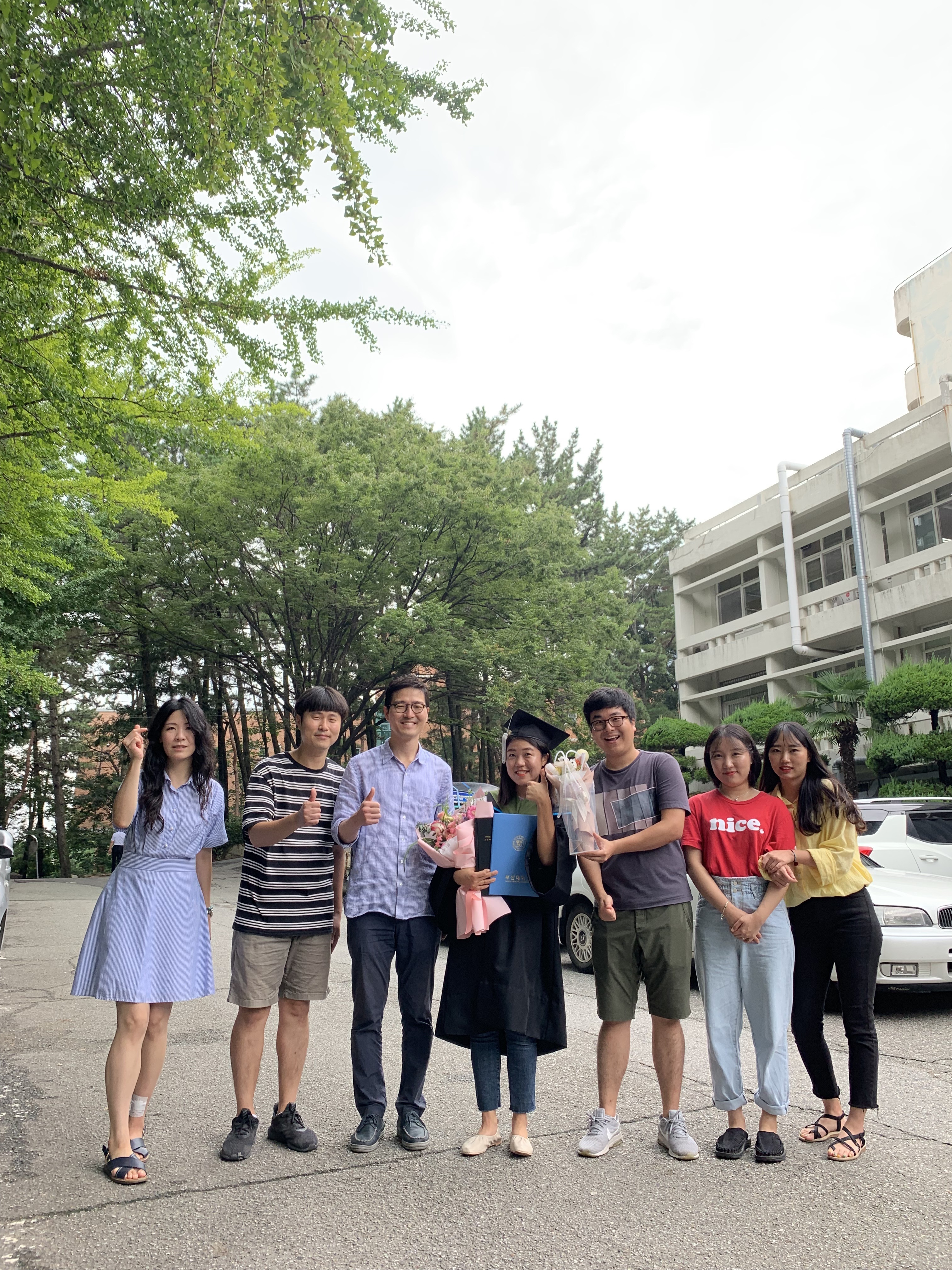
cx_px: 476
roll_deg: +0.1
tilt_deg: +16.1
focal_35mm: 26
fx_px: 953
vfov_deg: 67.3
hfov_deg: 53.1
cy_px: 635
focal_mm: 4.25
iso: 25
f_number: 1.8
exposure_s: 1/152
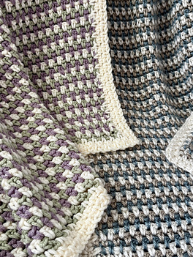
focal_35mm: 37
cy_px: 126
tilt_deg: -44.1
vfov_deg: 50.1
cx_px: 104
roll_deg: -12.1
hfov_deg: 38.7
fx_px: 275
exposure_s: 1/93
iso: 125
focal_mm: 5.96
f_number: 1.6
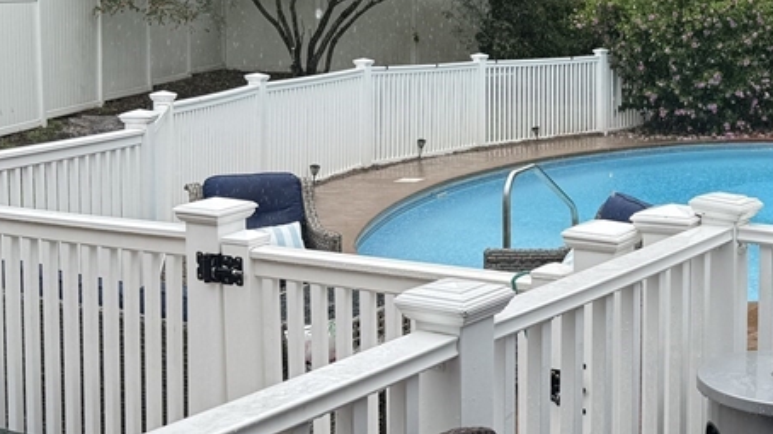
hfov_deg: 34.3
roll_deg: -0.6
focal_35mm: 59
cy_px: 123
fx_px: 1209
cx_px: 628
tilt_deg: -5.2
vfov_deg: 20.2
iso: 80
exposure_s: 1/1091
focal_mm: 6.76
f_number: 1.78
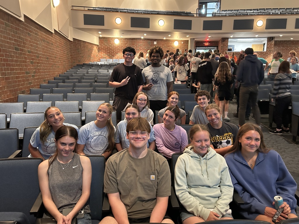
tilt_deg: -11.1
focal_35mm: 26
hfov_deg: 67.3
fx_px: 225
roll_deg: -0.3
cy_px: 112
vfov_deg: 53.1
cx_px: 150
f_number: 1.5
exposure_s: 1/30
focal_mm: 5.7
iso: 800
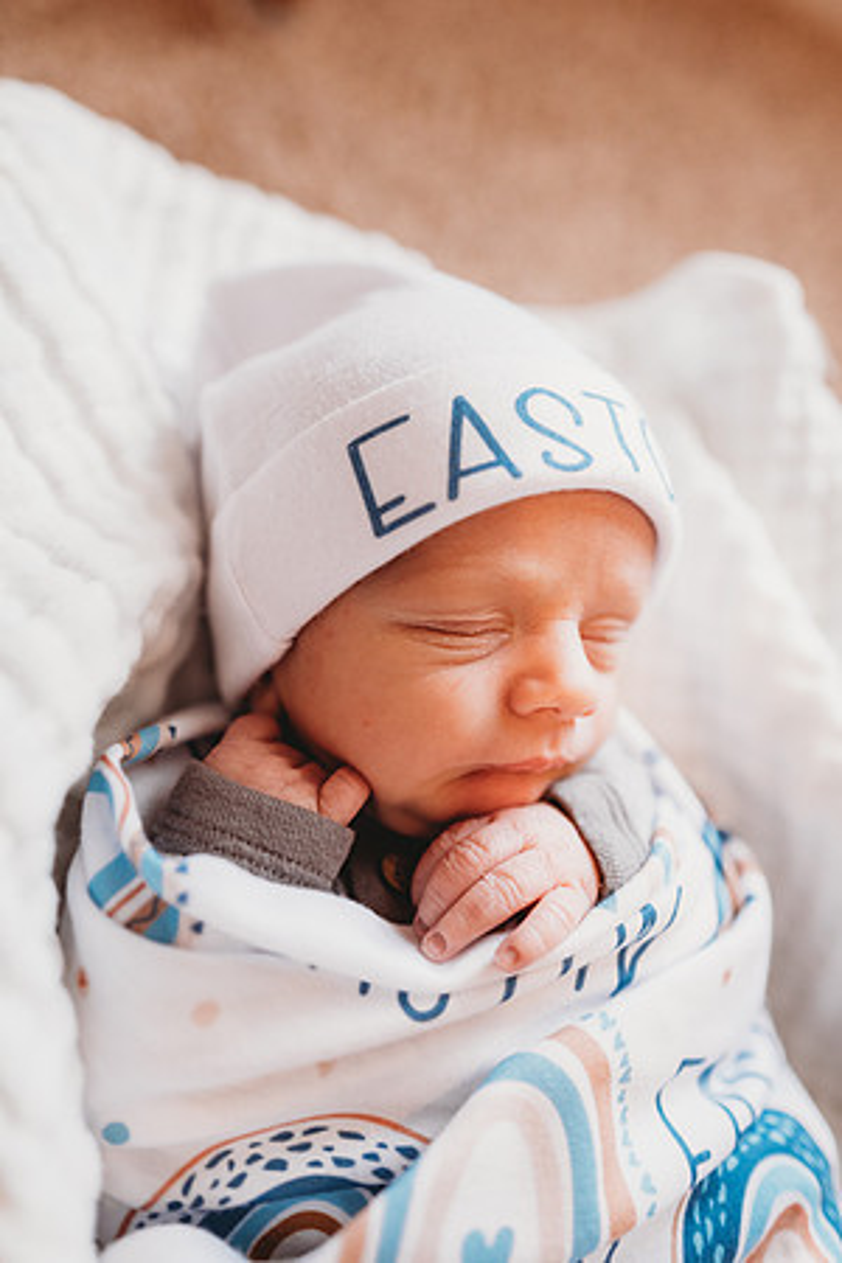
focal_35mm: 24
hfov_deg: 53.1
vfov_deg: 73.7
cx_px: 421
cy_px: 632
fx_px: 842
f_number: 2.2
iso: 500
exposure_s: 1/160
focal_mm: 24
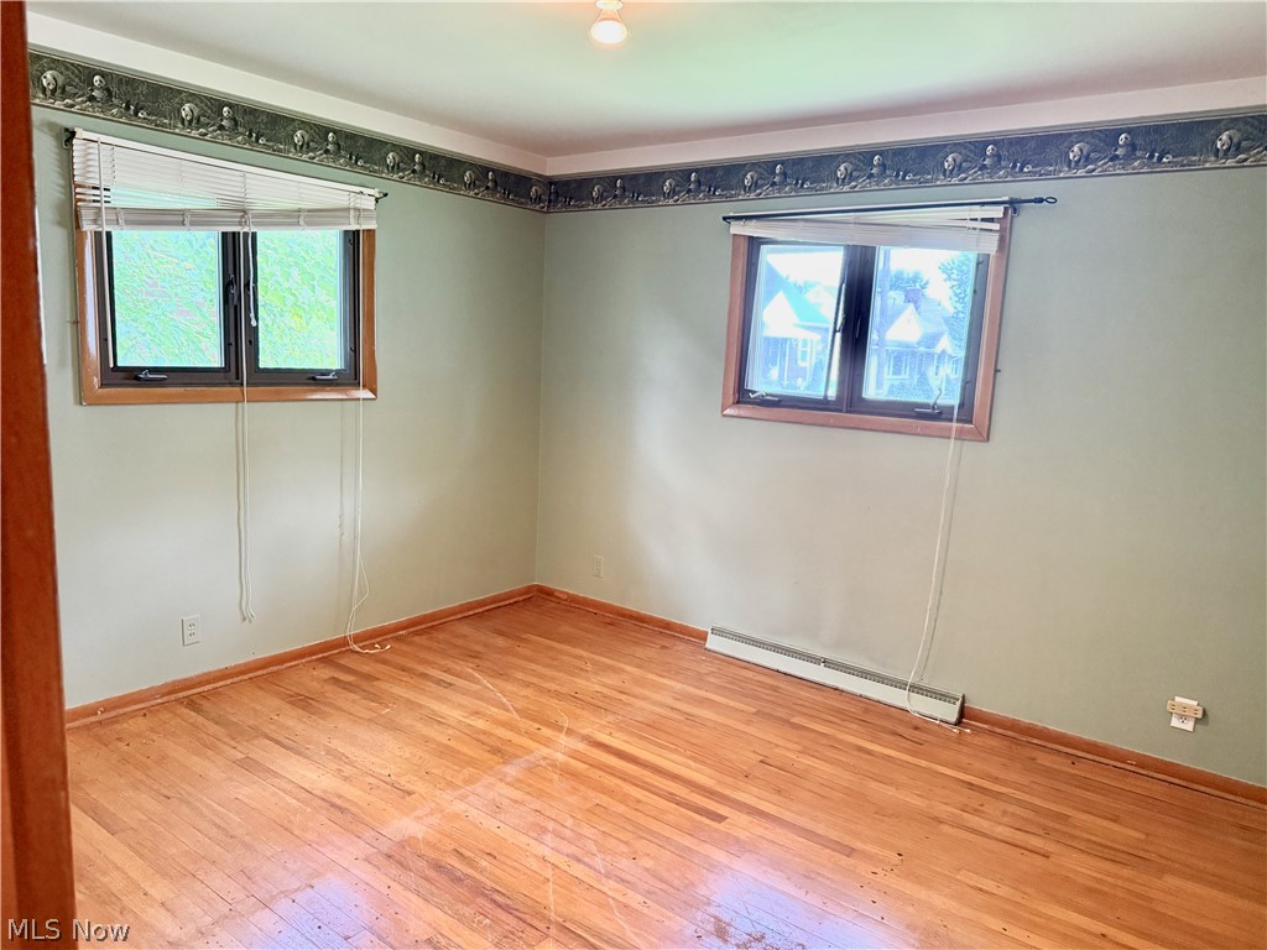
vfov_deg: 56.8
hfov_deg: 71.6
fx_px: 878
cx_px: 634
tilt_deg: -8.7
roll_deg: -2.9
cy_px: 475
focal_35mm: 24
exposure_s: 1/60
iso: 500
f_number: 1.78
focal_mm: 6.76
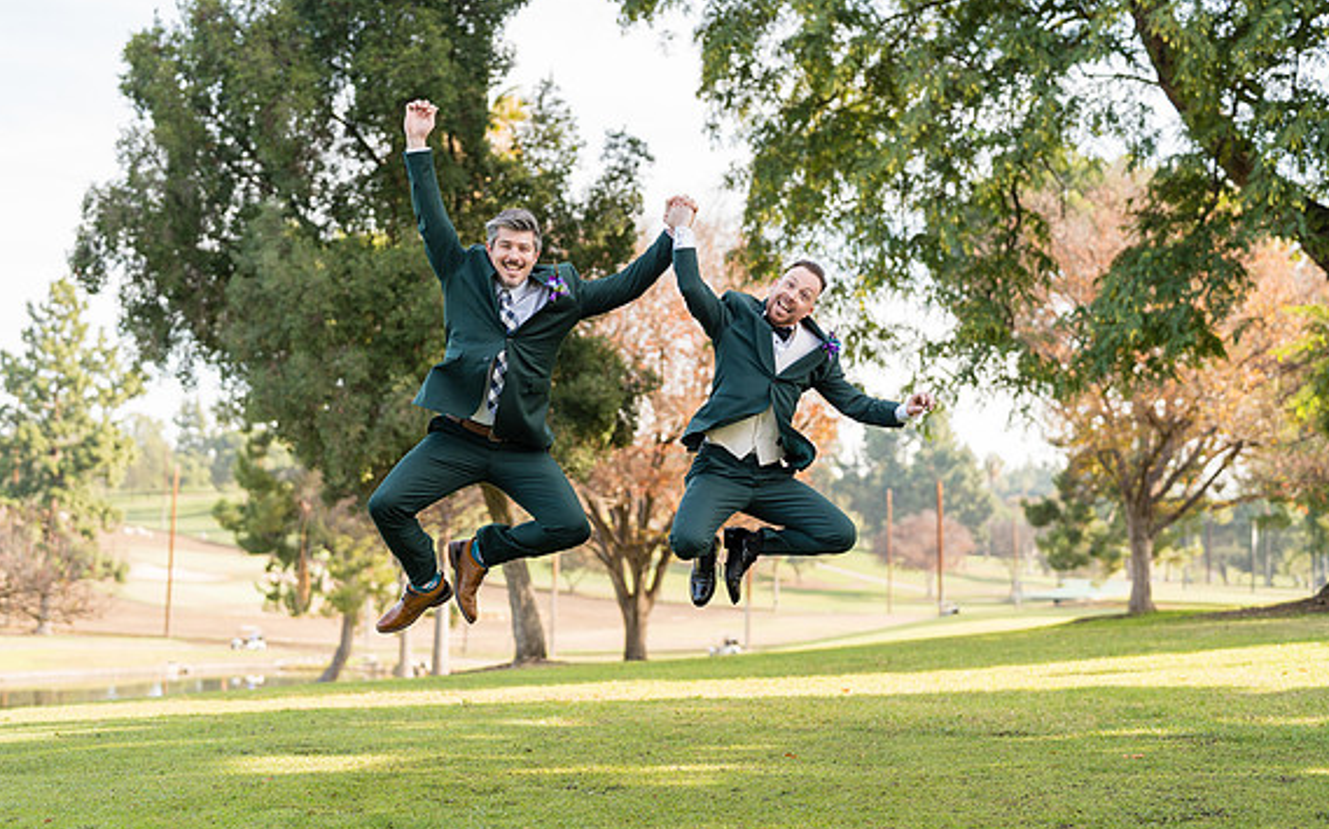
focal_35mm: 52
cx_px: 659
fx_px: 1882
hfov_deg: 38.9
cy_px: 417
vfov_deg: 24.8
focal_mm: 50
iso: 320
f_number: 2
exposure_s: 1/2000
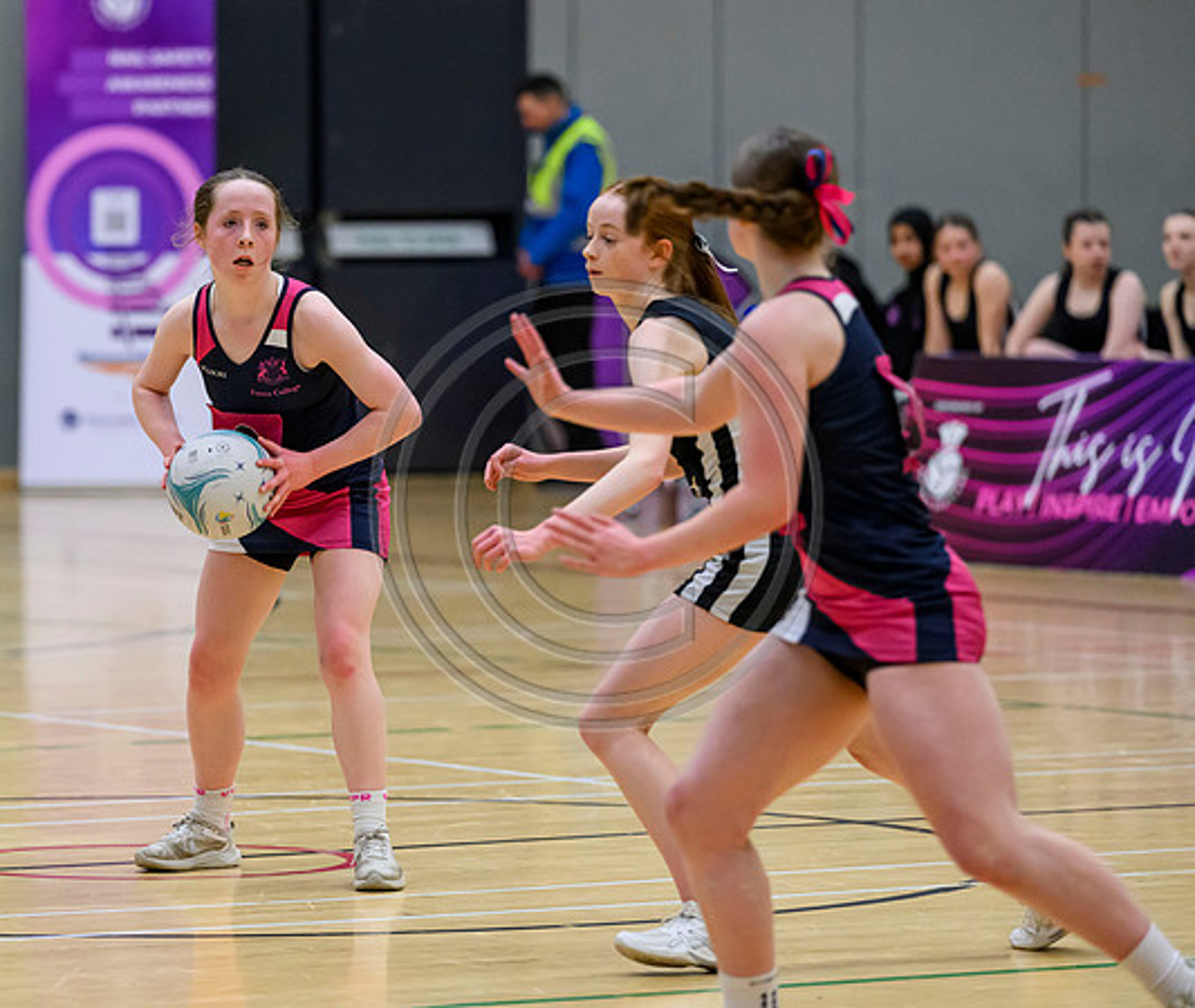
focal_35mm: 255
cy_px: 456
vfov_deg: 6.3
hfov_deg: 7.4
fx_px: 9213
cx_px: 366
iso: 6400
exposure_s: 1/1000
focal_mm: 200
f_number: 3.5
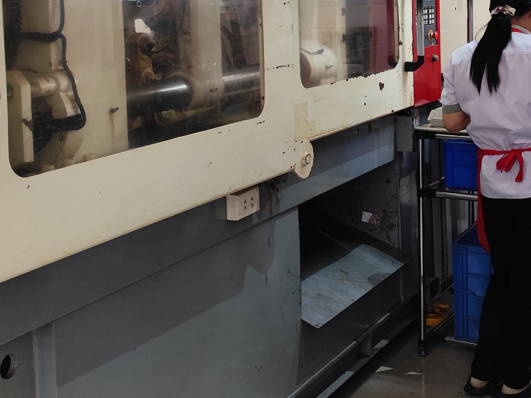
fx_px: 951
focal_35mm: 62
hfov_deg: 31.2
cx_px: 295
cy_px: 40
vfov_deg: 23.0
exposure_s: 1/100
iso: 400
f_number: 1.65
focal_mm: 6.14
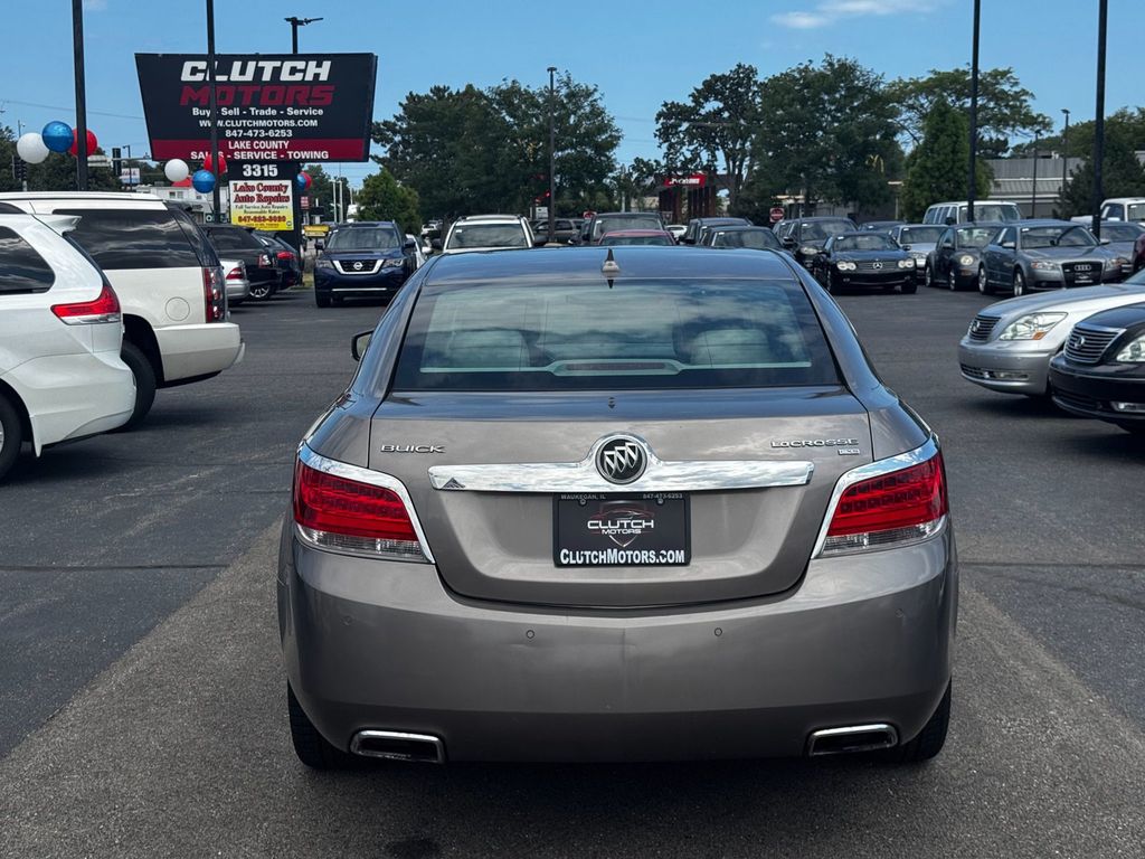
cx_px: 572
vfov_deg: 30.3
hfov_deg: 39.7
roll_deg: +0.9
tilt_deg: -6.6
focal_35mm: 48
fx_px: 1588
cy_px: 430
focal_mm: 6.76
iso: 64
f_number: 1.78
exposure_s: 1/3425
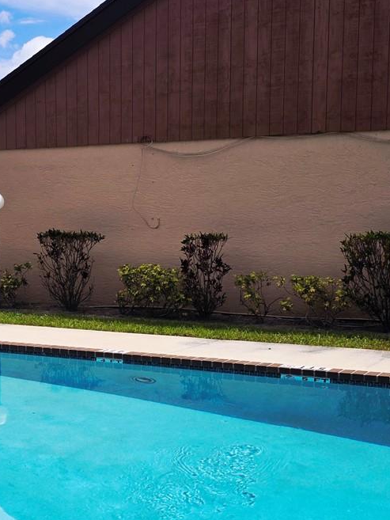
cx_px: 128
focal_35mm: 56
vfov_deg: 34.3
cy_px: 307
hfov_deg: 26.0
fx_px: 841
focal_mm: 6.3
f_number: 1.7
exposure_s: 1/10000
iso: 80
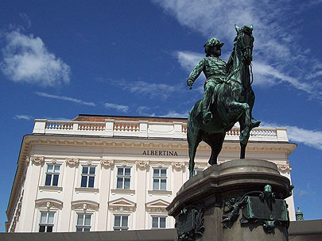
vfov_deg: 36.0
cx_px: 153
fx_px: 372
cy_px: 117
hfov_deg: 46.8
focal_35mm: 40
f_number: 4.8
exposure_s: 1/1188
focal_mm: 6
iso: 80
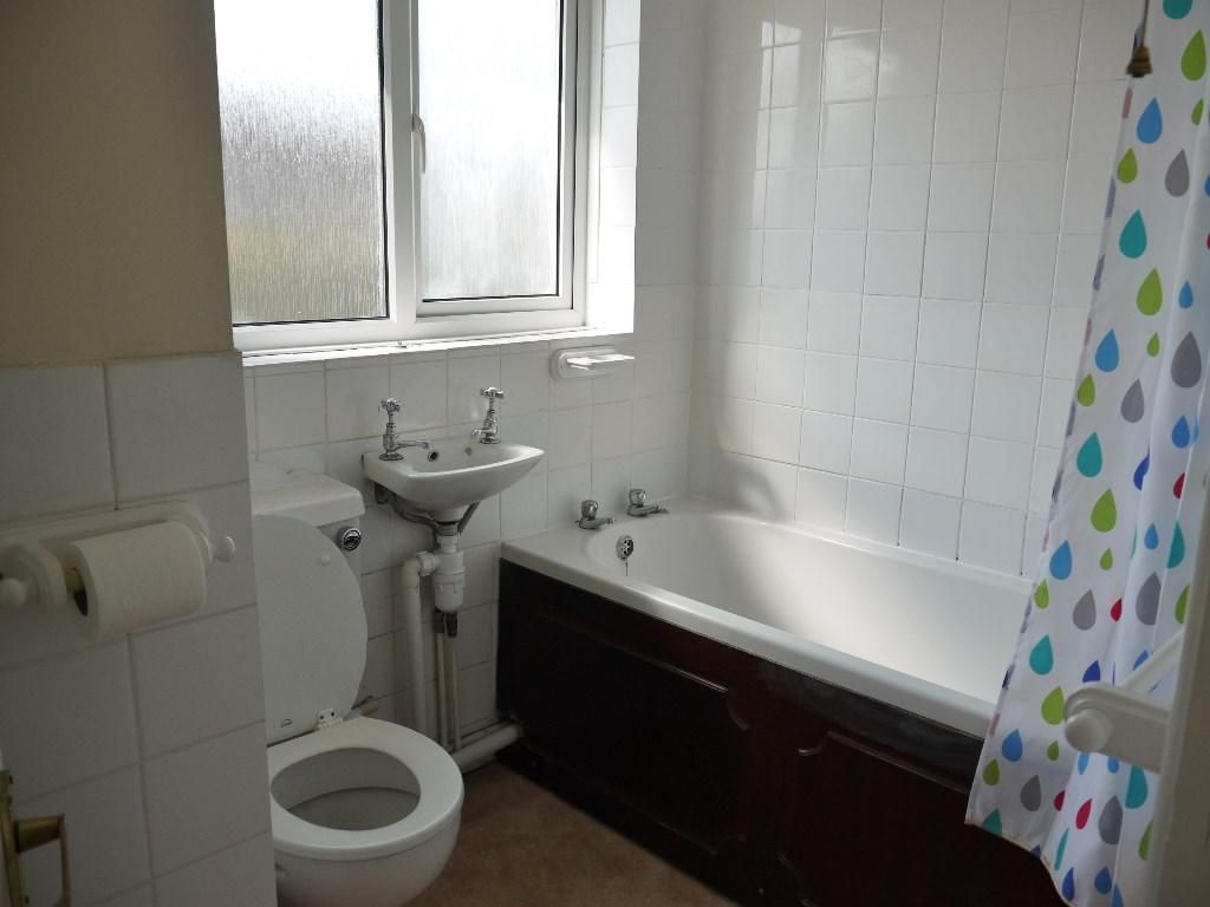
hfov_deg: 63.4
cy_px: 454
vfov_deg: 49.7
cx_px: 605
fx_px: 979
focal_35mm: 28
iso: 160
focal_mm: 14
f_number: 5
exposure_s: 1/250
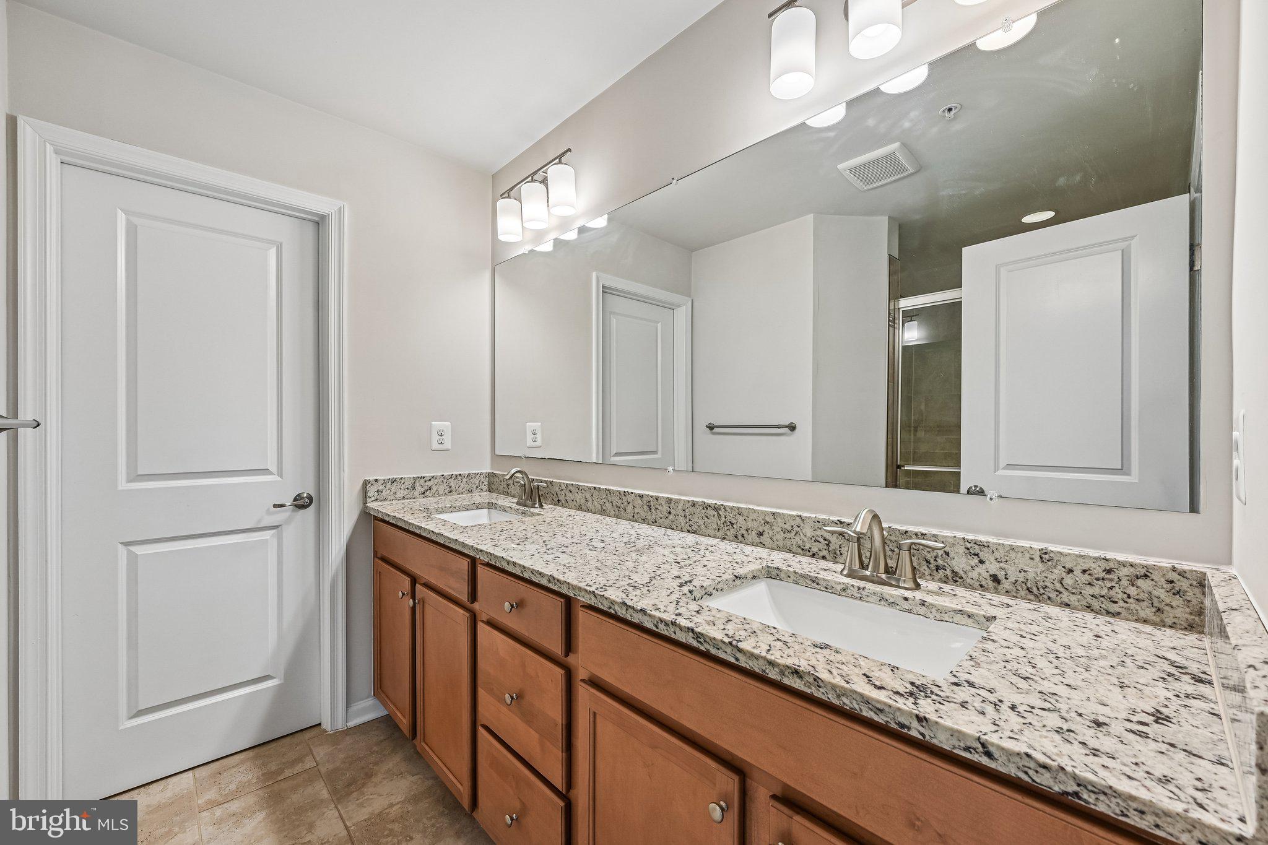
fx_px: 493
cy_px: 422
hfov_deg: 104.3
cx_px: 634
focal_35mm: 14
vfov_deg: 81.2
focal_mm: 14
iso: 100
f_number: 8
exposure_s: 1/20
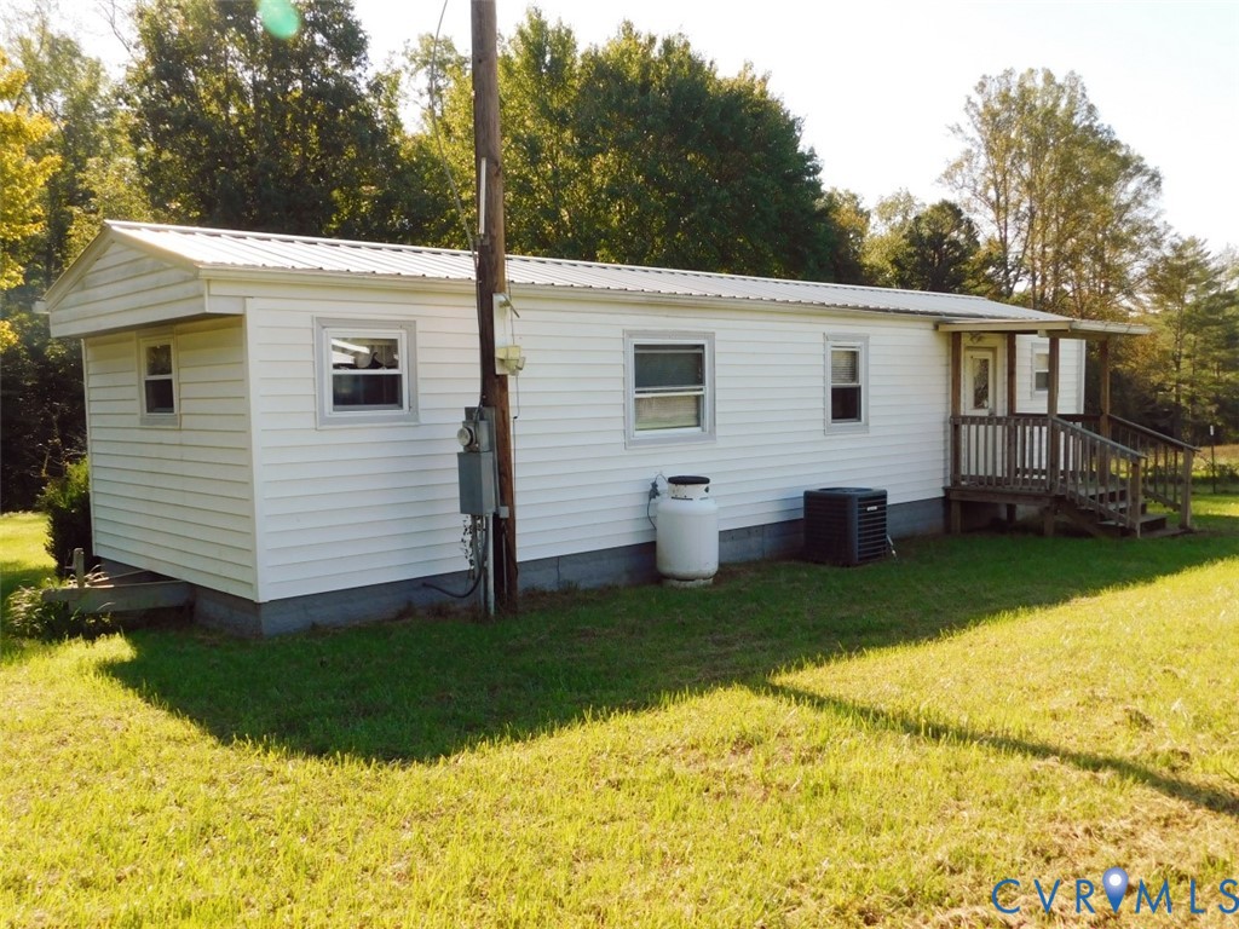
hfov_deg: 60.0
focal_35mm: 30
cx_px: 620
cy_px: 464
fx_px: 1074
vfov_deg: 46.8
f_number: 3.2
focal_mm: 5.3
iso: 125
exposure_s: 1/640
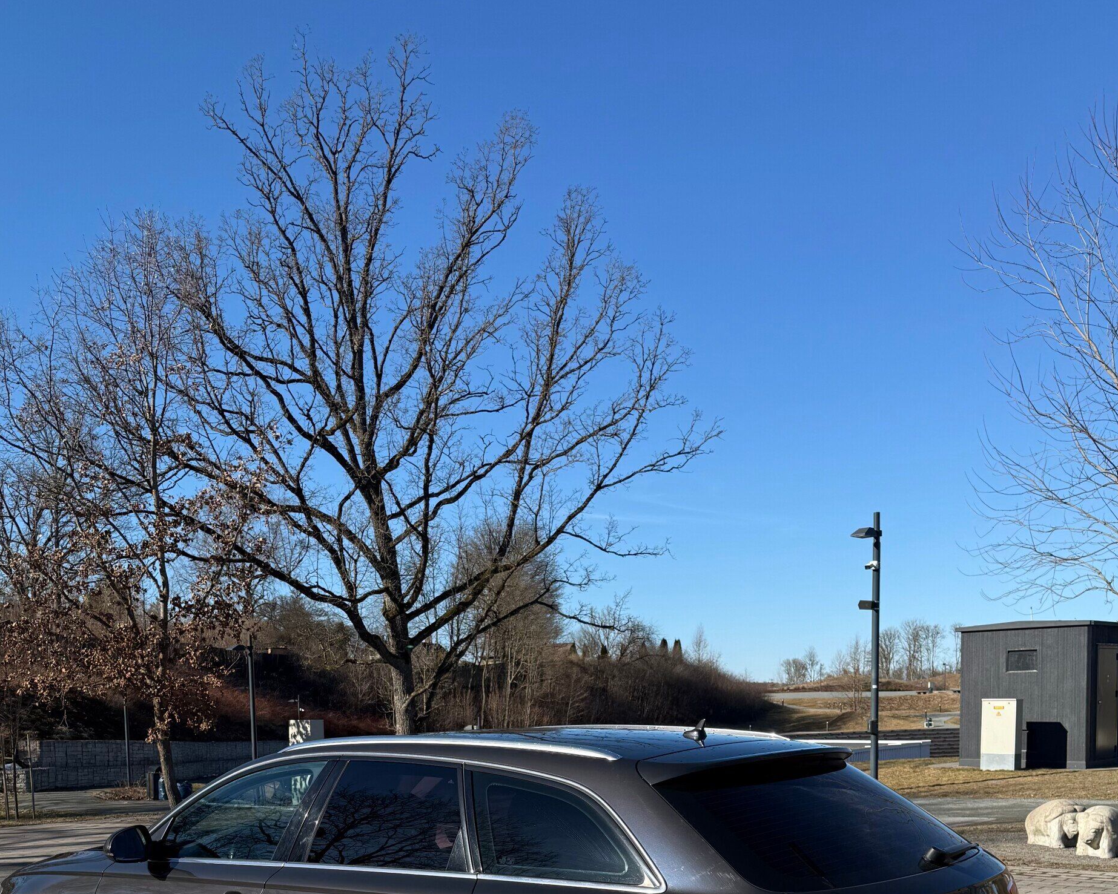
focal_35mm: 33
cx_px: 531
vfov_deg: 42.8
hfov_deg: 54.2
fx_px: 1092
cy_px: 698
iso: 80
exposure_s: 1/3759
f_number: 1.78
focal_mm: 6.76
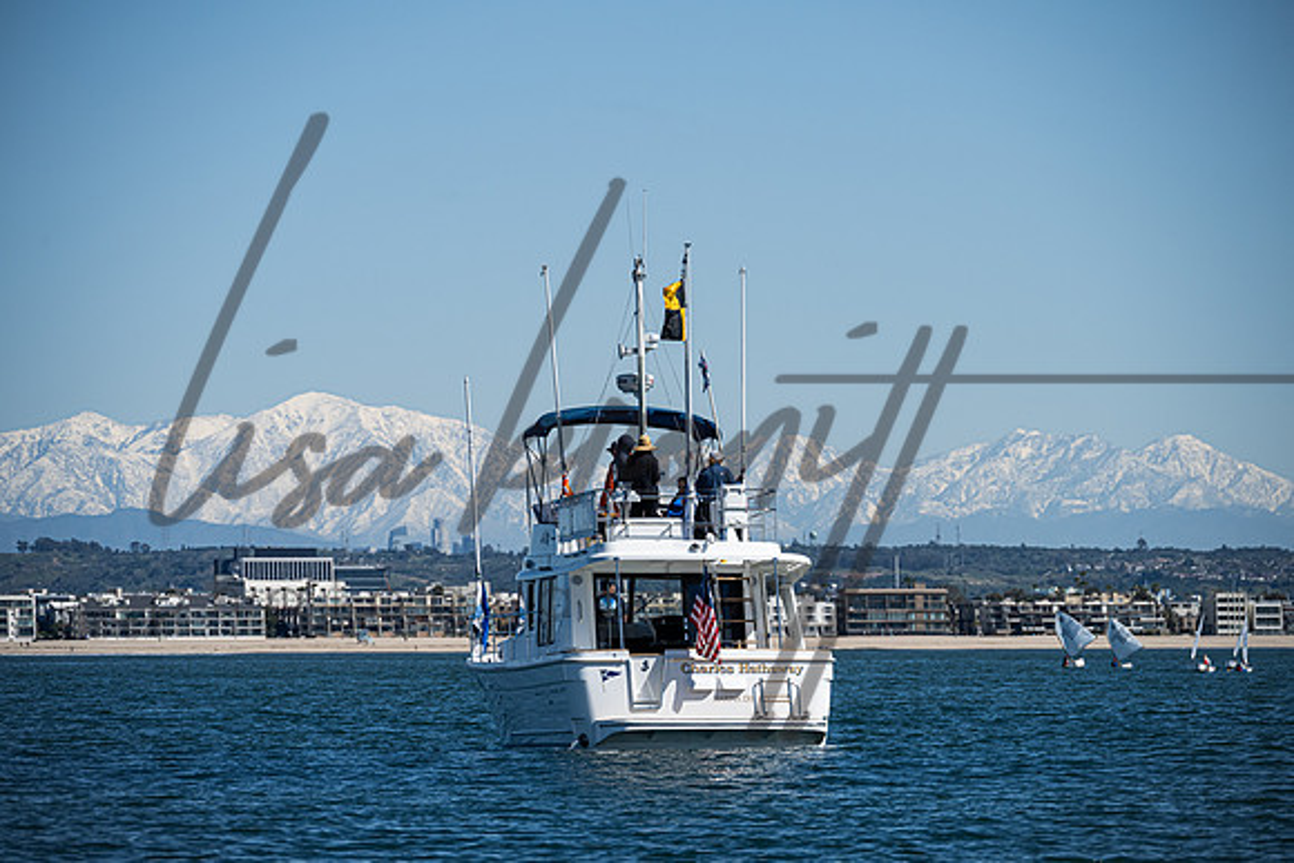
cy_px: 432
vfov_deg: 5.9
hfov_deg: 8.9
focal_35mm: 232
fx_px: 8349
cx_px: 647
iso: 320
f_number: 8
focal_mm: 230
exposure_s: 1/2000
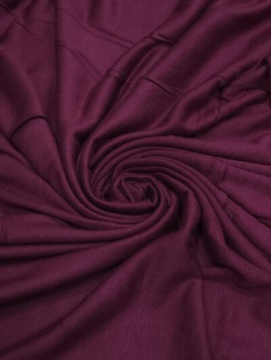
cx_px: 136
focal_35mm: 69
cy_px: 180
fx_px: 720
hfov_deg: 21.3
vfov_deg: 28.2
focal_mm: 7.9
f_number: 2.4
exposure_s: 1/45
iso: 200
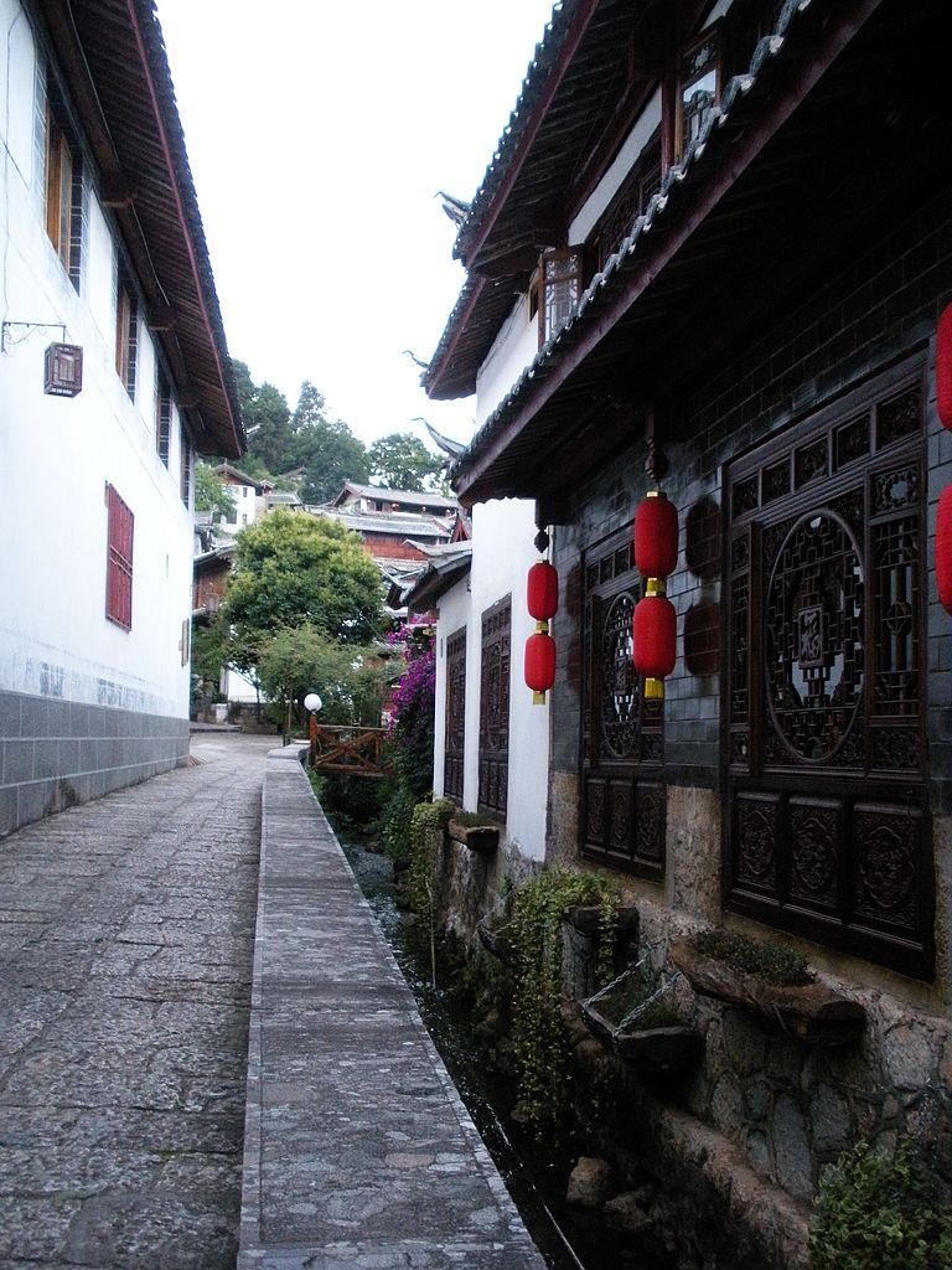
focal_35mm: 36
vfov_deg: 51.4
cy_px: 635
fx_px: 1320
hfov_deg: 39.7
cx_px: 476
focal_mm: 6.3
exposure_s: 1/44.1
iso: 400
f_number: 3.5
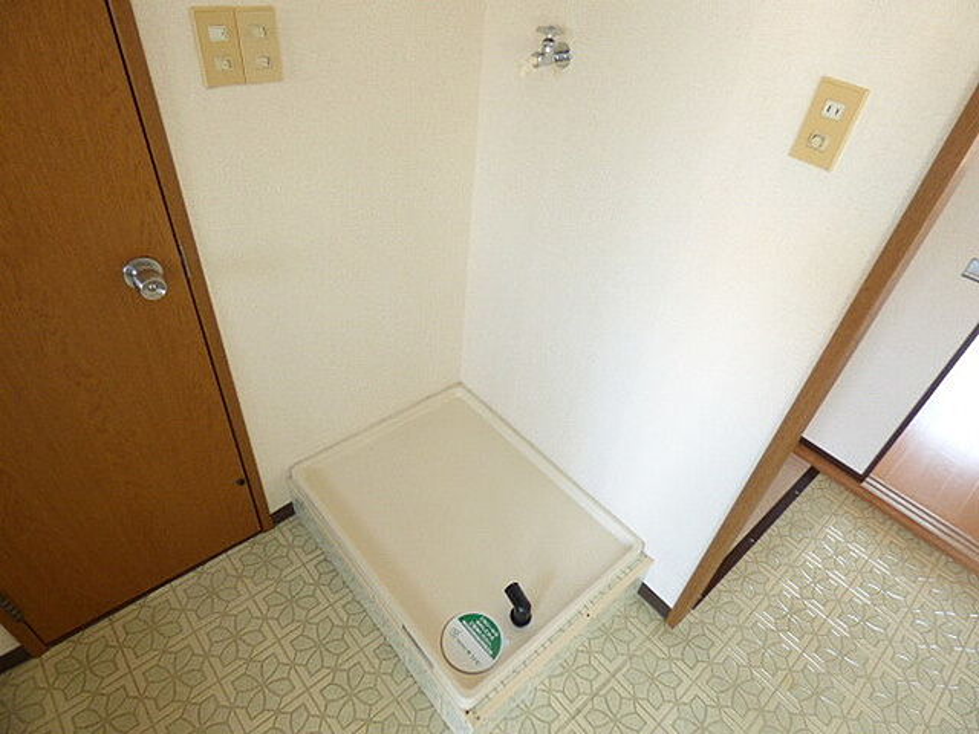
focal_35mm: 20
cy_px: 367
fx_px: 566
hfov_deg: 81.7
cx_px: 490
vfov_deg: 66.0
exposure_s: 1/30
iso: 200
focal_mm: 3.58
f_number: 2.8
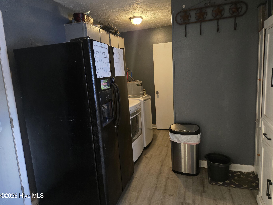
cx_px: 136
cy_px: 102
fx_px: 181
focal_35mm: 23
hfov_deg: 73.9
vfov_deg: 58.9
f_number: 1.8
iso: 1600
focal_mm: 5.4
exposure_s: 1/40
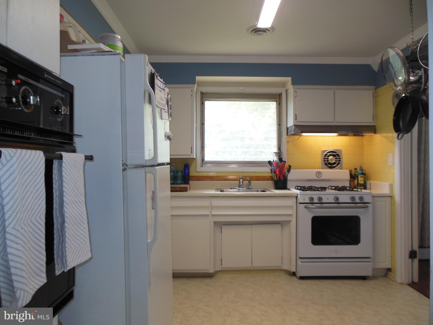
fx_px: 313
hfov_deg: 69.4
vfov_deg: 54.9
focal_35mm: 25
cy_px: 162
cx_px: 216
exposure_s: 1/40
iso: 125
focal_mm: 4.5
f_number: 3.2
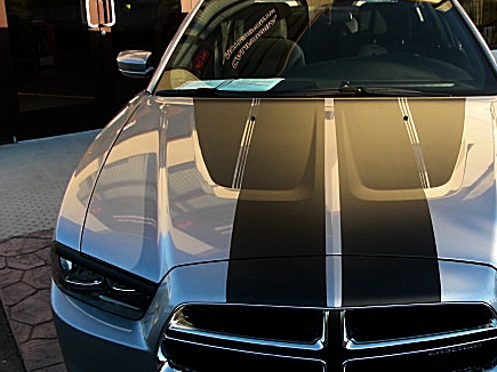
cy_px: 216
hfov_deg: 35.9
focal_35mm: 53
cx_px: 322
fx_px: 761
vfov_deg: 27.5
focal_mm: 6.3
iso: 50
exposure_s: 1/160
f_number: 2.8
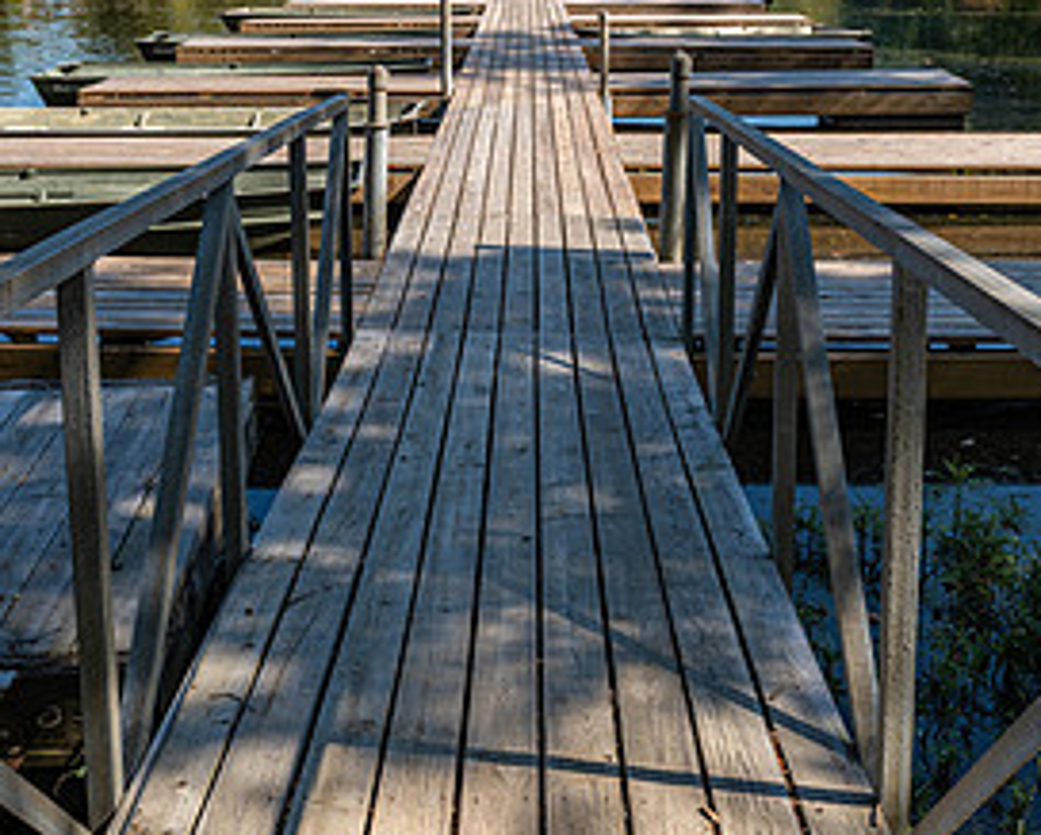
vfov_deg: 31.4
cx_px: 524
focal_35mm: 48
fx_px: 1480
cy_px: 316
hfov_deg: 38.8
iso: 90
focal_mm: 24
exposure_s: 1/160
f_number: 8
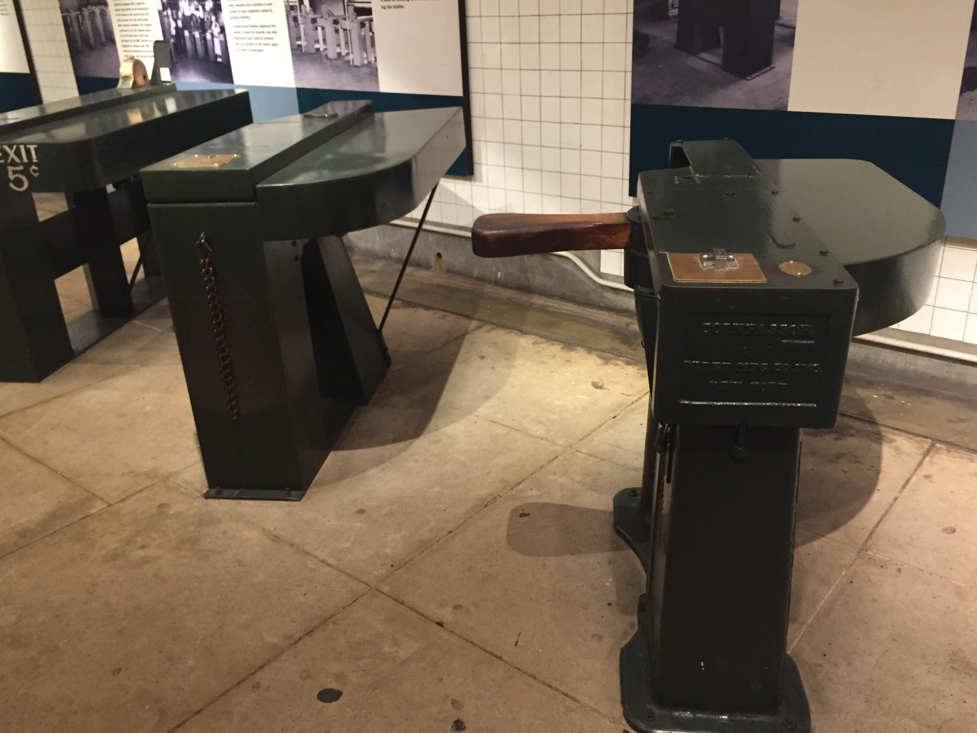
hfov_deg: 60.0
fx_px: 847
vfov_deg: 46.8
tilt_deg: -23.2
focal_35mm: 30
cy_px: 377
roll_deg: +3.2
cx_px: 489
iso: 250
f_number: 2.2
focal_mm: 4.15
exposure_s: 1/24
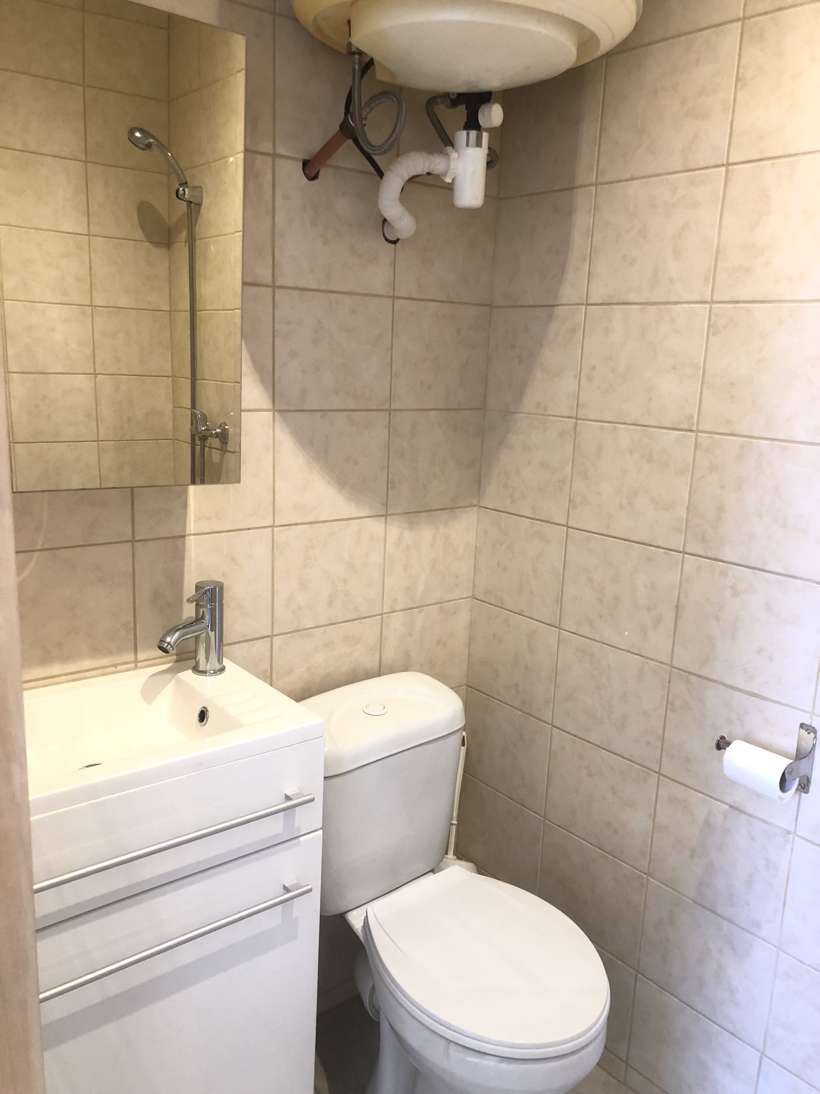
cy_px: 547
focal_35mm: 28
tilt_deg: -13.1
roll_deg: -3.0
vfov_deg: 63.4
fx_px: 884
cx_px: 410
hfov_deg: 49.7
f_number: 1.8
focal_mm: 4
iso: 40
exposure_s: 1/20
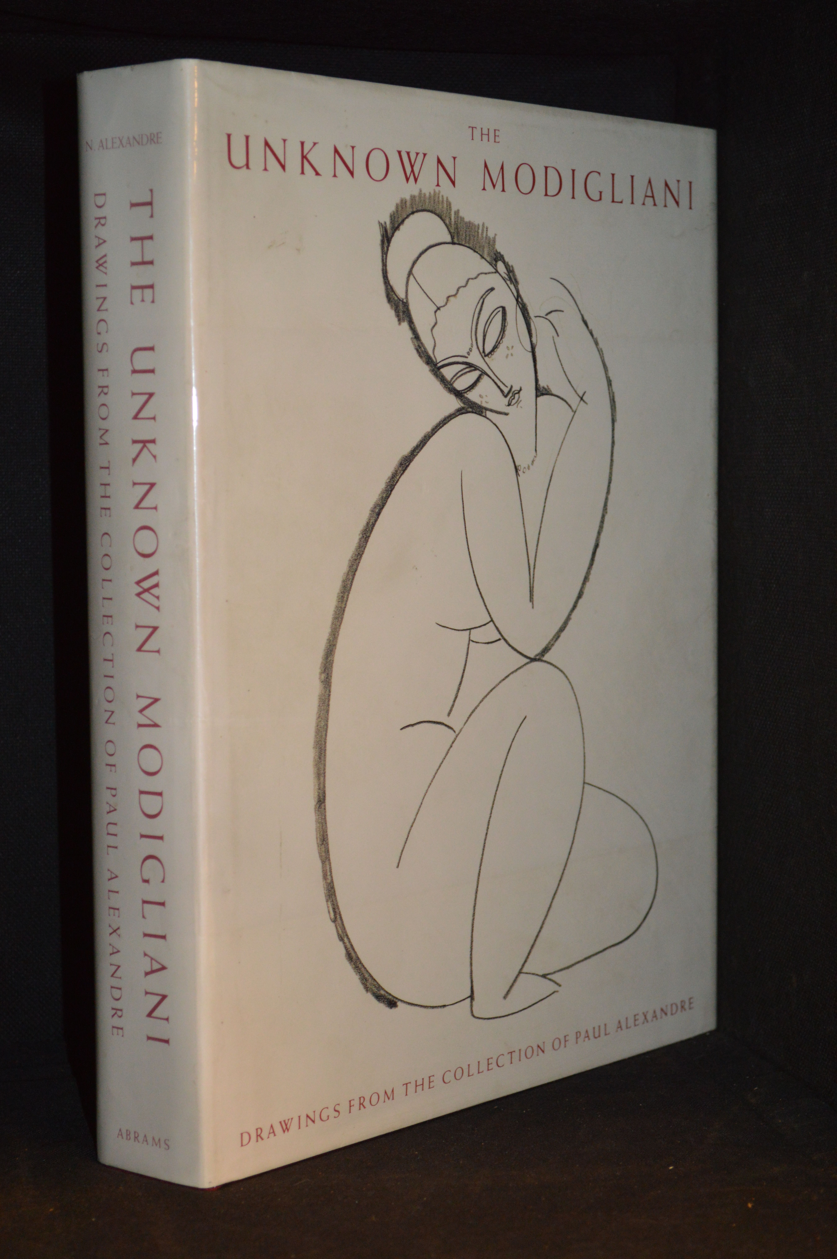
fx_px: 2358
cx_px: 418
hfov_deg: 20.1
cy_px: 630
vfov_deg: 29.9
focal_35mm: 68
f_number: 5.3
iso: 1250
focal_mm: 45
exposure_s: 1/60
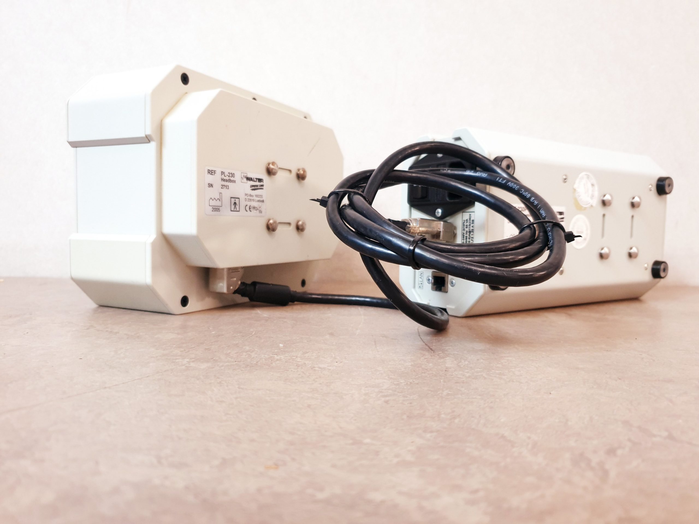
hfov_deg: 67.3
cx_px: 350
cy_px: 262
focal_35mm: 26
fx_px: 525
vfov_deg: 53.1
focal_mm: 4.3
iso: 200
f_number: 1.5
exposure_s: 1/50
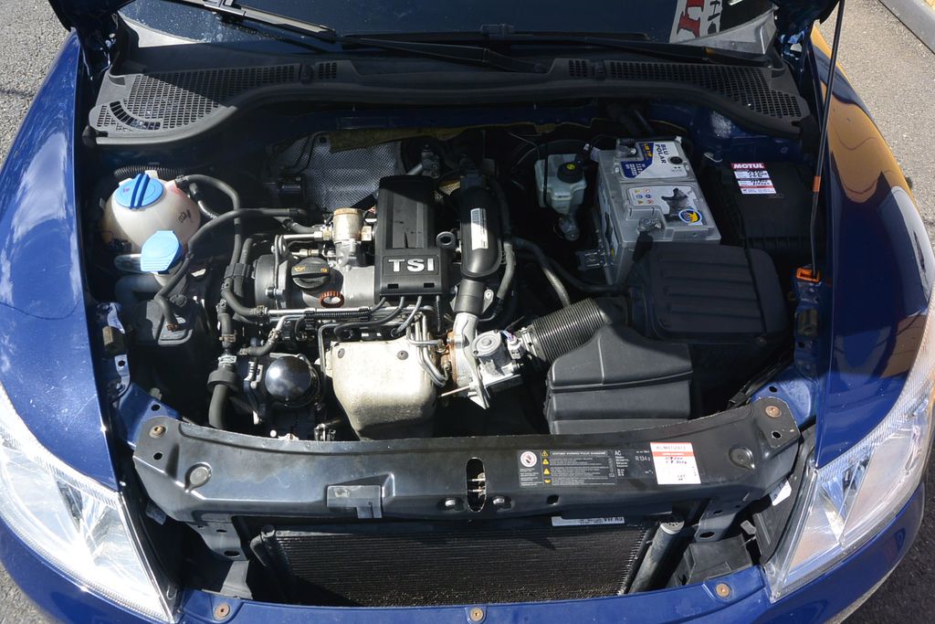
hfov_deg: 67.4
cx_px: 468
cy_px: 312
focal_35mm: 27
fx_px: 701
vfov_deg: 47.9
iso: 160
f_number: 5
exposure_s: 1/800
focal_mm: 10
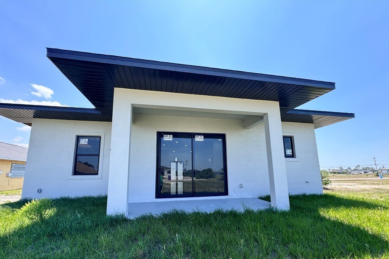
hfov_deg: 100.4
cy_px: 148
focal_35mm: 15
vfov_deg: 76.9
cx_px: 189
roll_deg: +1.1
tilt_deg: +12.8
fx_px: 162
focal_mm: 2.22
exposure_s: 1/488
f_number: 2.2
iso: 40
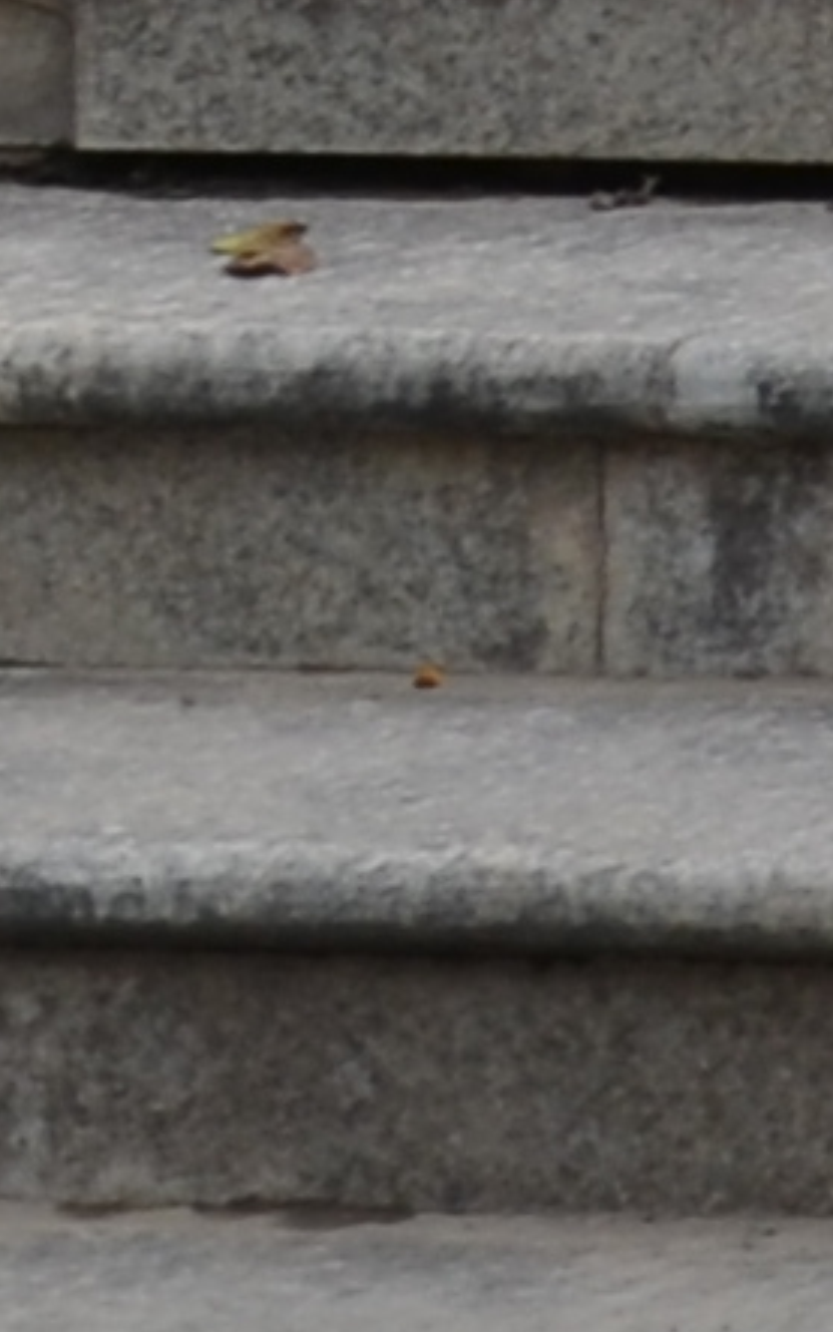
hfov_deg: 3.0
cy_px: -2766
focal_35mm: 373
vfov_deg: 5.3
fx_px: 13544
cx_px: 6324
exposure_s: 1/200
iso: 200
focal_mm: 22
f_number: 7.1
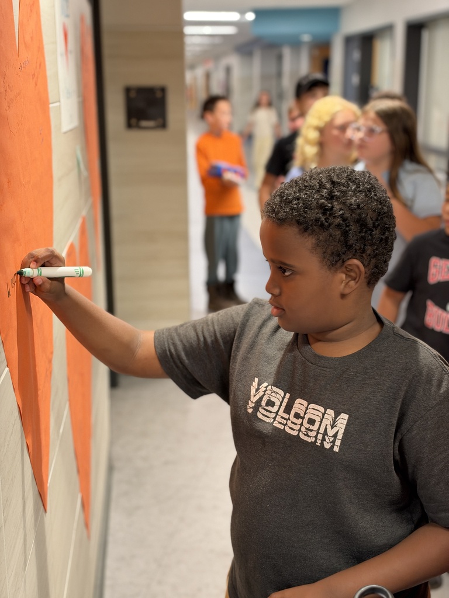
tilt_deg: -12.4
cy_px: 299
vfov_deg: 39.7
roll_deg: +0.2
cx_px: 224
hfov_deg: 30.3
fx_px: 830
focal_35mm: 48
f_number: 1.8
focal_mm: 6.93
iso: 320
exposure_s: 1/75
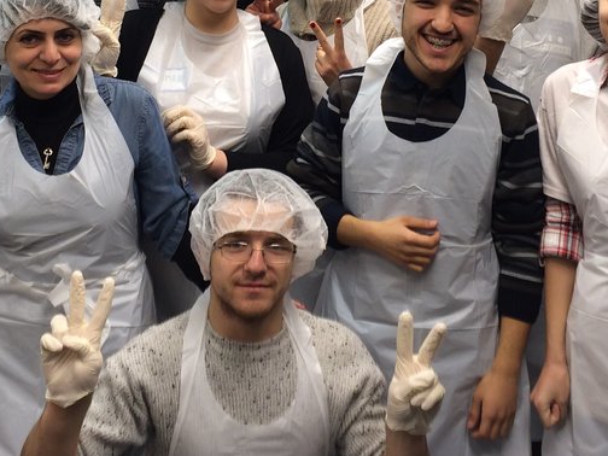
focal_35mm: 61
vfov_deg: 23.3
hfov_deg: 31.6
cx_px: 261
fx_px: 1071
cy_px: 39
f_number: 2.2
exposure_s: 1/30
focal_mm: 4.12
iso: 64
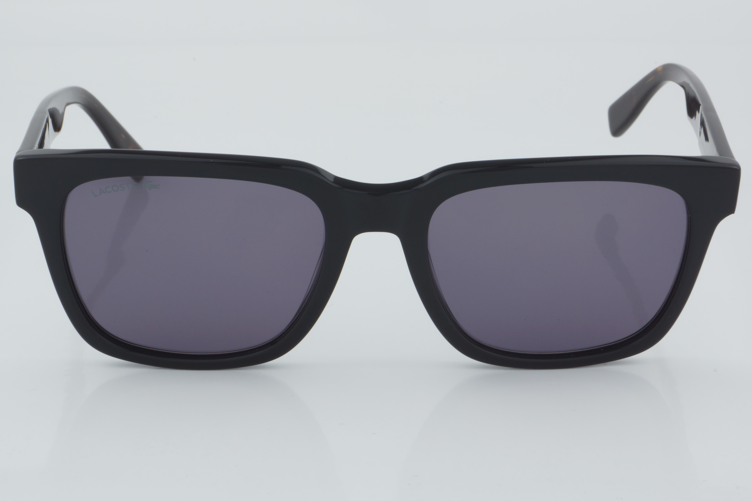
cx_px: 376
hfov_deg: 24.6
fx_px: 1723
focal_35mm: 82
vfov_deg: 16.6
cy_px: 250
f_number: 32
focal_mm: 55
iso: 100
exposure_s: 1/4
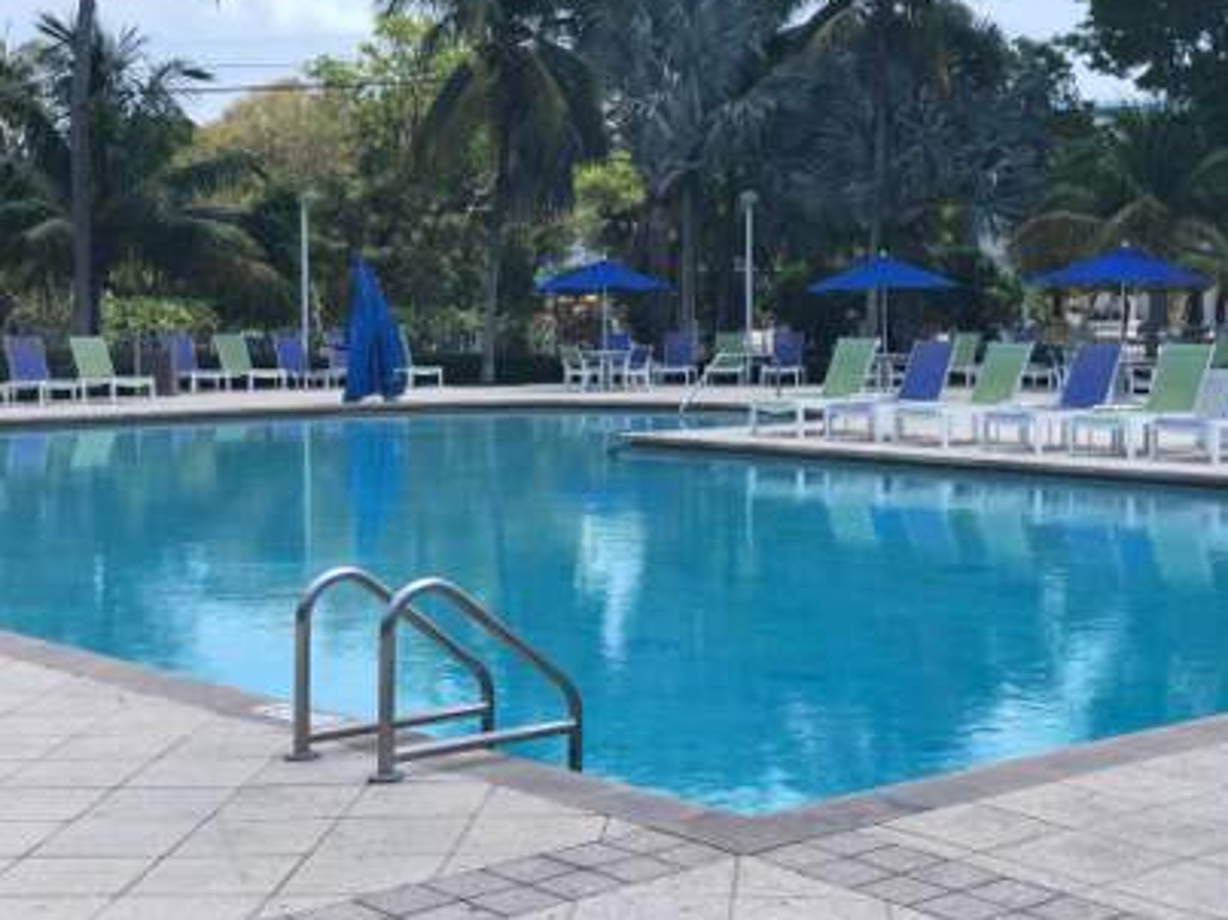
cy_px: 405
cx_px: 728
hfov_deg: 31.1
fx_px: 2199
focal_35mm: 62
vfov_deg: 23.6
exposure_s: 1/736
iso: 16
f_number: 2.4
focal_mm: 6
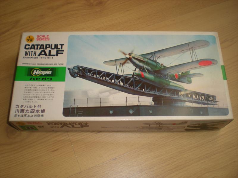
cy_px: 89
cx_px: 119
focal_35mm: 38
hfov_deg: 49.0
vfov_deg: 37.7
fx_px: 261
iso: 64
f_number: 3.1
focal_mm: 6.3
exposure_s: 1/58.4
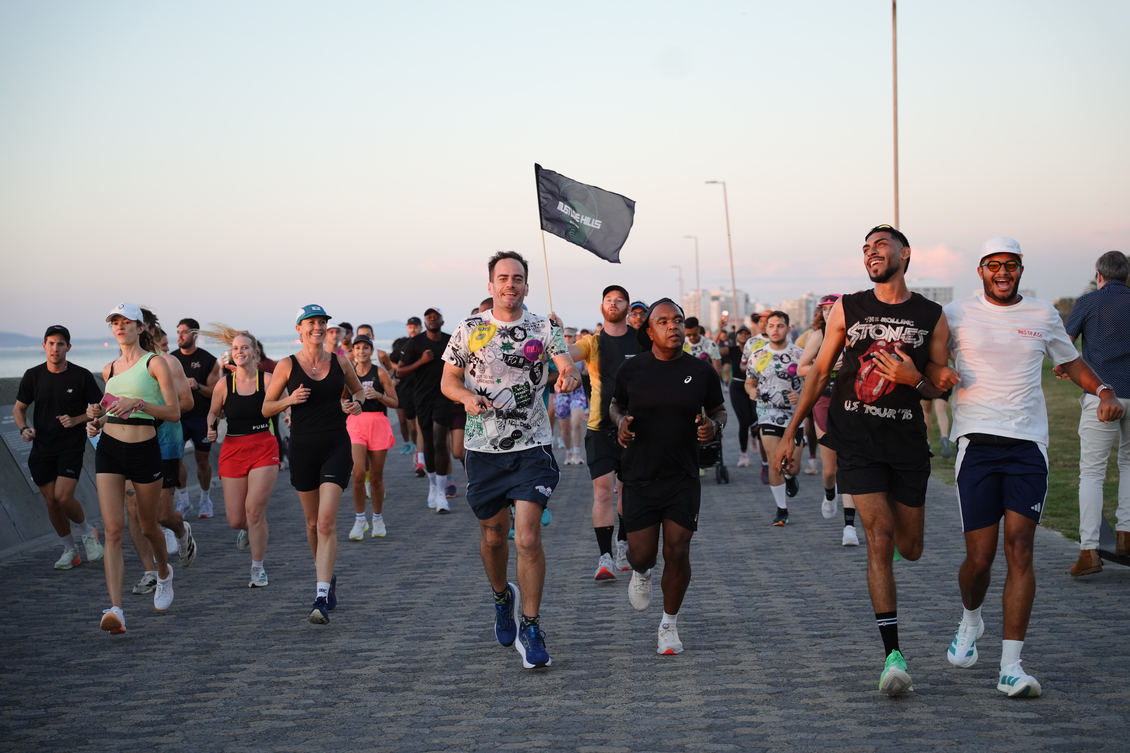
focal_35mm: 53
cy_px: 376
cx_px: 565
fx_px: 1673
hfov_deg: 37.3
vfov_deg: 25.4
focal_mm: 53.3
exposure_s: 1/1000
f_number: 2.8
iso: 1600
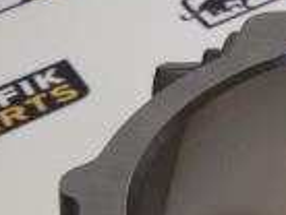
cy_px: 326
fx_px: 1001
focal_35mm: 121
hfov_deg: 14.9
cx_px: 446
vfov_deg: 11.7
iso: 50
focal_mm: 2.93
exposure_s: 1/33
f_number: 2.4
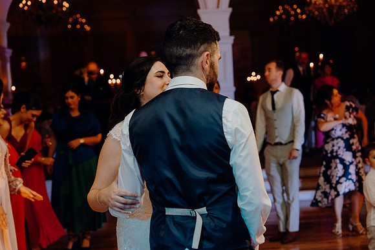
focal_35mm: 62
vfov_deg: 21.9
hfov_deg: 32.4
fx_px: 646
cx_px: 188
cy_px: 125
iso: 2500
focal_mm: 62
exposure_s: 1/200
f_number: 3.5
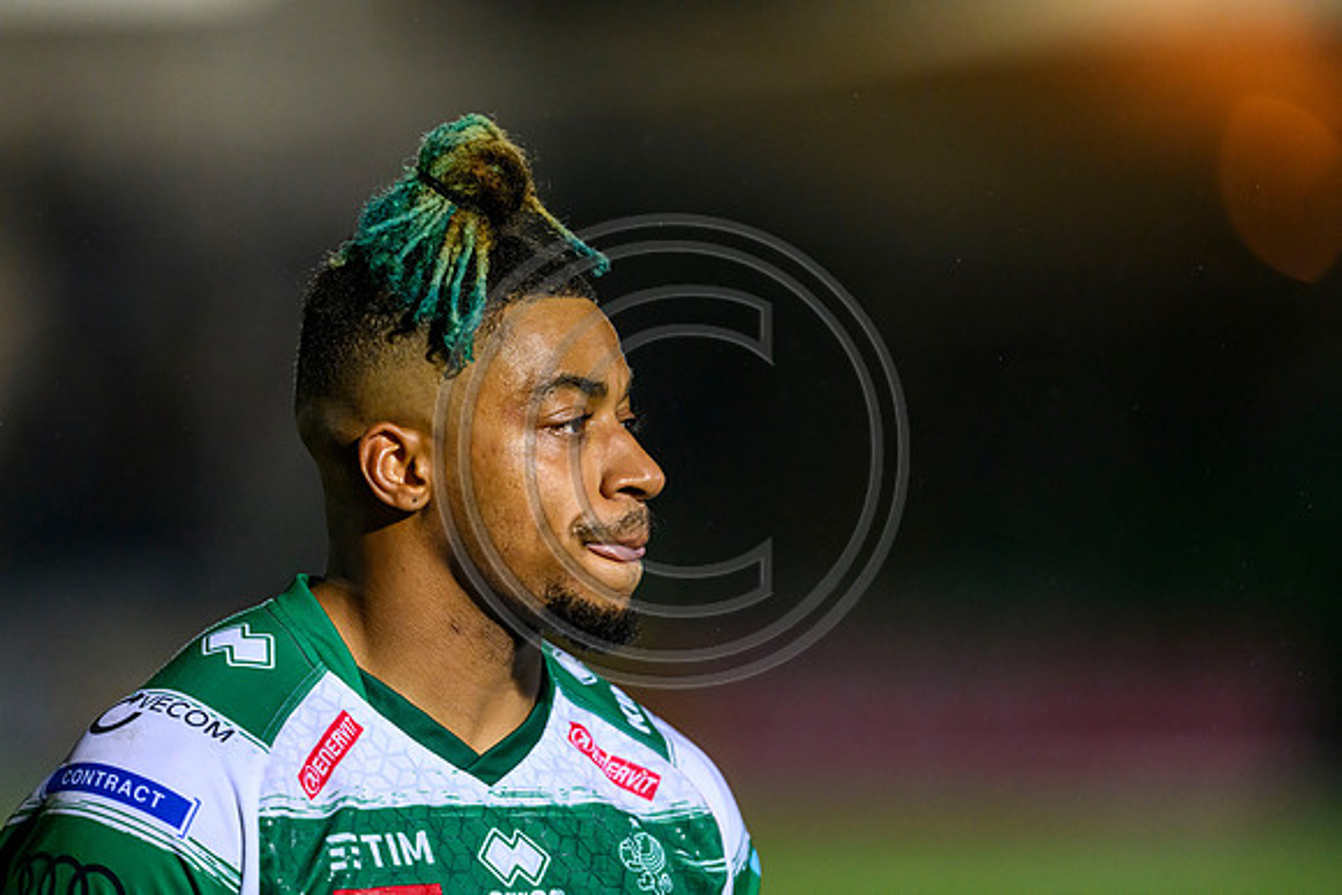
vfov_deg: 3.4
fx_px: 14914
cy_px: 448
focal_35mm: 400
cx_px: 671
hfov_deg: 5.2
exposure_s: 1/2000
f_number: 3.2
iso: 6400
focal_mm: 400
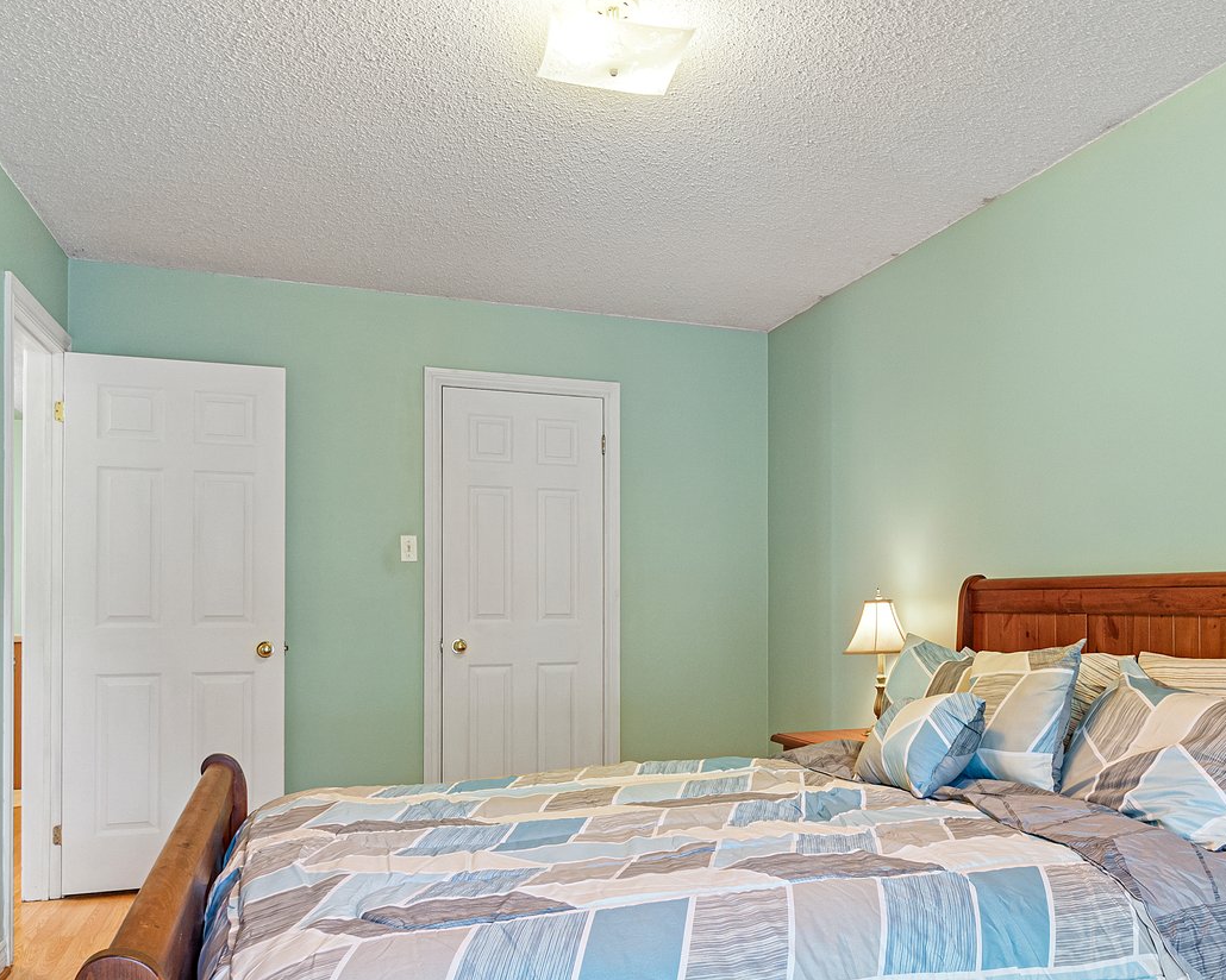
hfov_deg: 61.5
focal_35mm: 28
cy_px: 575
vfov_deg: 51.3
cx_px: 757
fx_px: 1016
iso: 640
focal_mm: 10
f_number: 6.3
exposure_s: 1/6
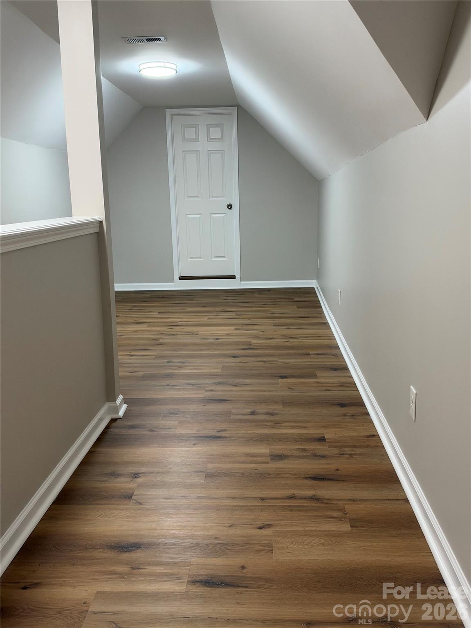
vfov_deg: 56.8
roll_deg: +0.9
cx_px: 236
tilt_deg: -10.7
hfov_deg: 44.2
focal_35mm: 32
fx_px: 581
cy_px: 314
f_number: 1.8
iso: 400
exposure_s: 1/120
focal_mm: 6.93
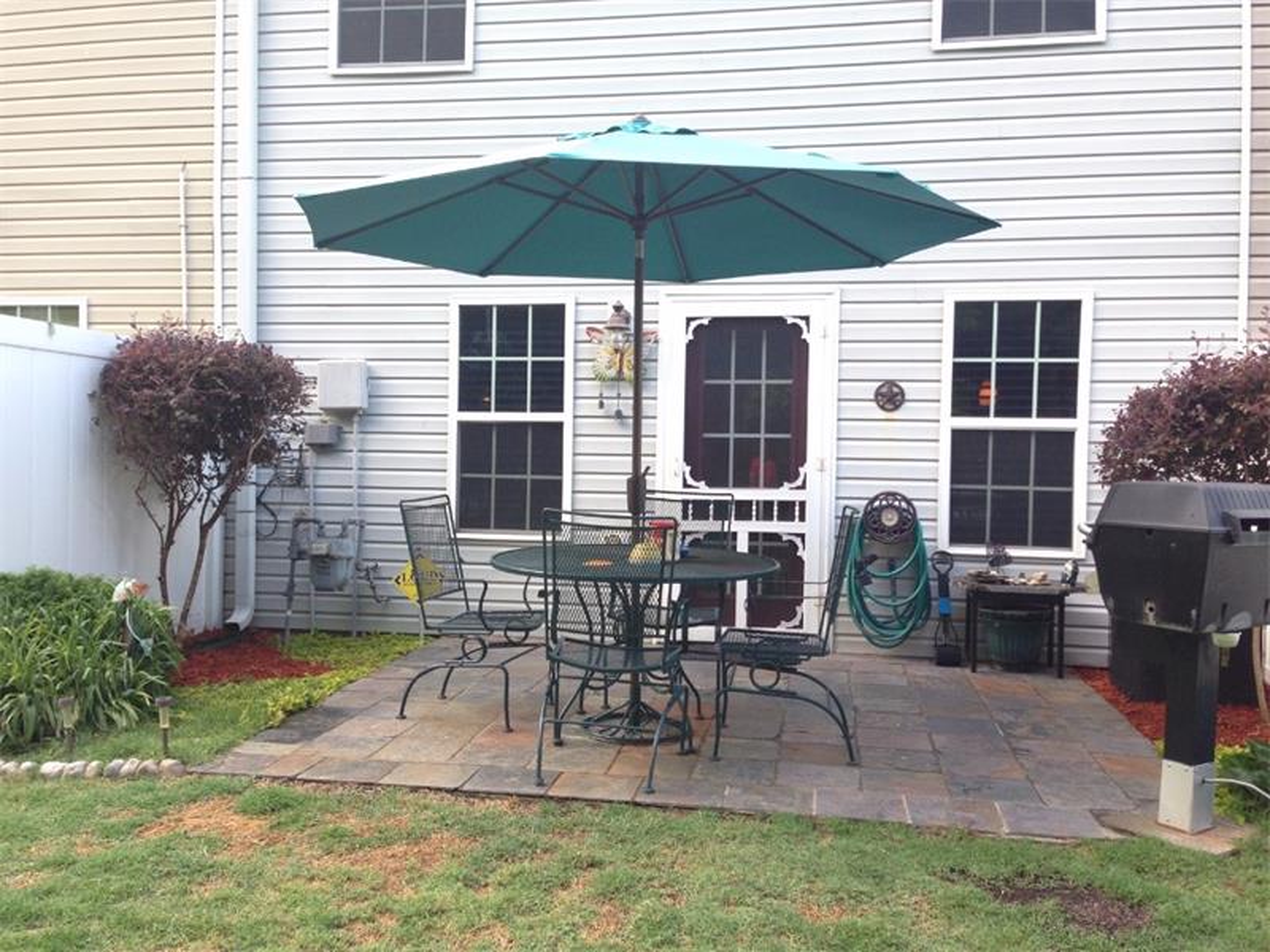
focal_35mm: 33
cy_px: 476
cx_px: 635
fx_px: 1211
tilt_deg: -0.9
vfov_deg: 42.9
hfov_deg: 55.4
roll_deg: -1.5
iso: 50
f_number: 2.4
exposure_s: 1/60
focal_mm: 4.12
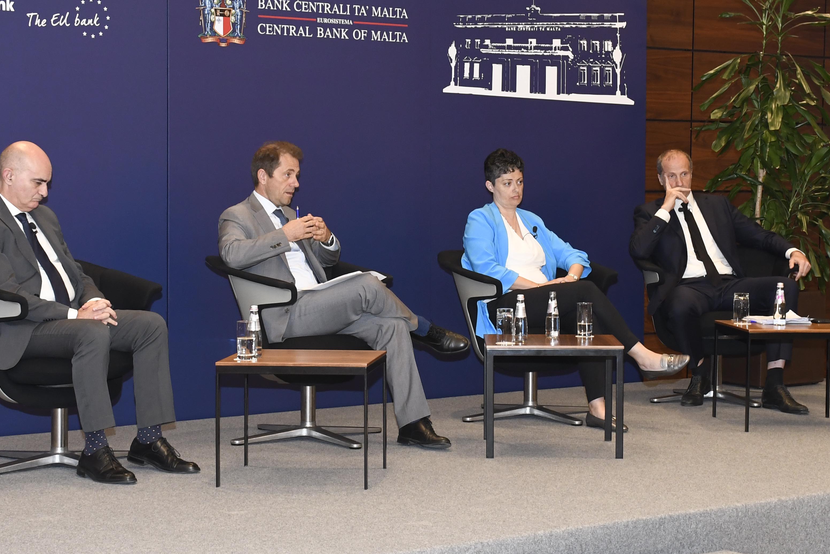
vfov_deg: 15.9
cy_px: 274
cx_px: 436
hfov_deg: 23.6
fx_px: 1983
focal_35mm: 86
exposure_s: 1/60
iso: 1000
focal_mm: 32
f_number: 7.1
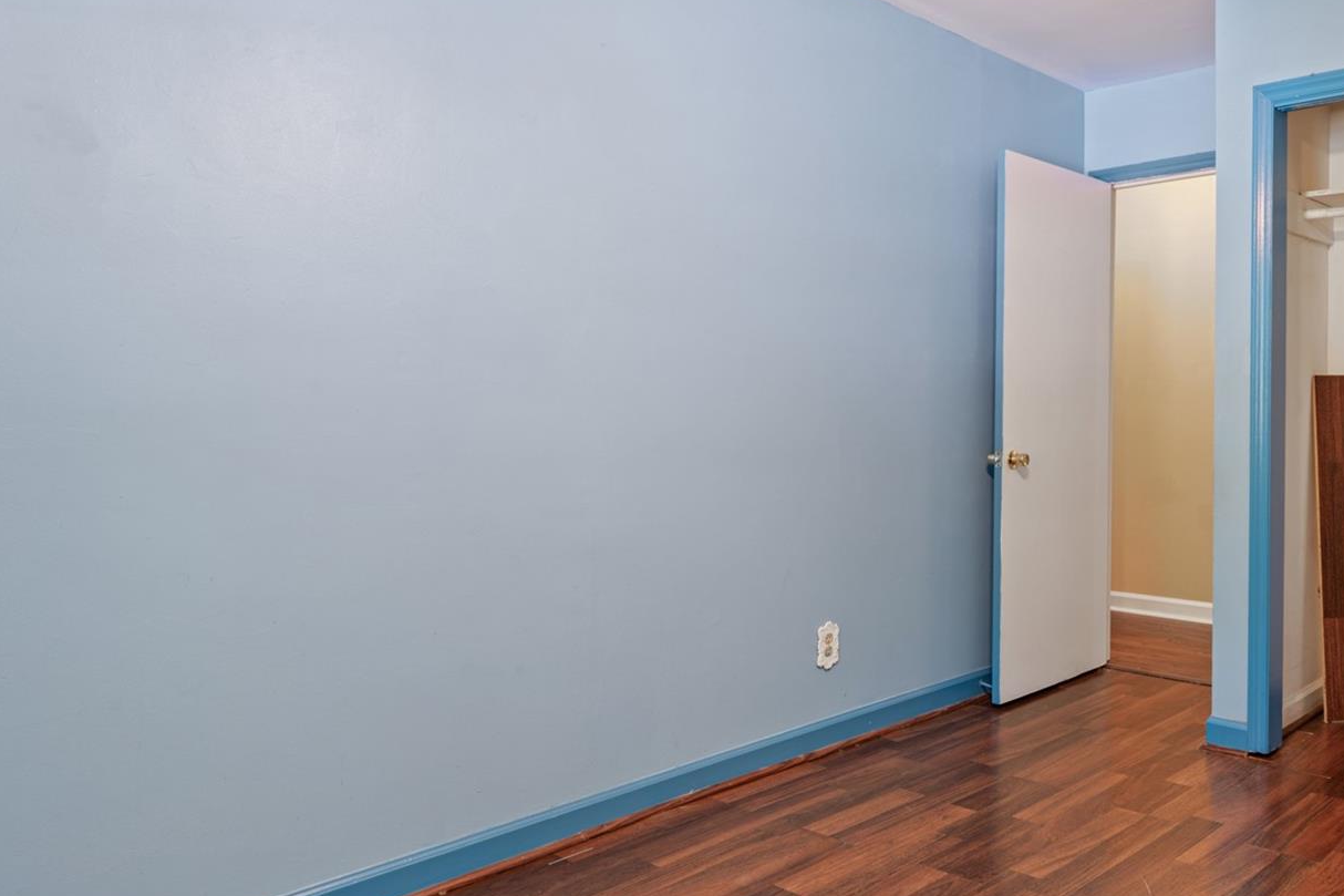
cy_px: 407
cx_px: 988
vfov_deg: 46.3
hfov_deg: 62.2
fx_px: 1046
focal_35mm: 28
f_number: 13
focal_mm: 16.6
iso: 100
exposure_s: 4
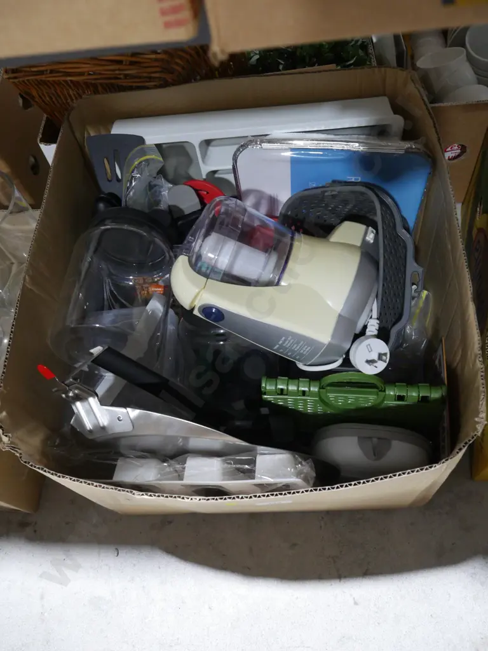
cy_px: 326
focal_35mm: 28
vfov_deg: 63.4
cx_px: 244
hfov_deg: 49.7
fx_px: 526
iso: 2000
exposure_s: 1/60
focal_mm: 14
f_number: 5.6
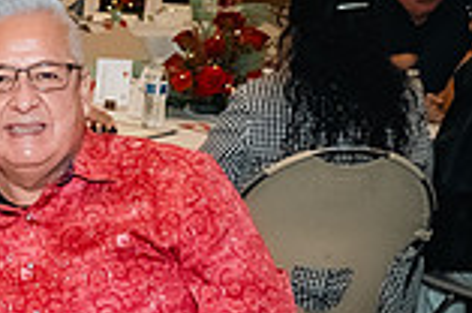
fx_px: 1308
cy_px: 284
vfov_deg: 13.5
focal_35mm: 100
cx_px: -310
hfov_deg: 17.5
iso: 1600
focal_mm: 27
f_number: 3.5
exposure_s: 1/100
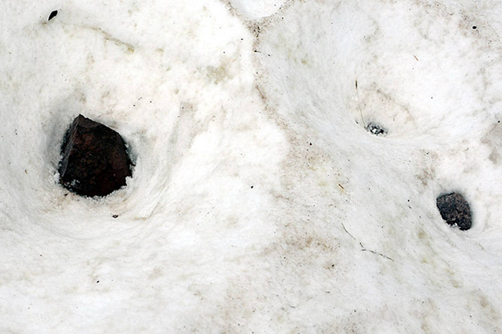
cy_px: 167
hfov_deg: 65.5
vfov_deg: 46.4
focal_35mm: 28
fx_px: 390
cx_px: 251
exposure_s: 1/1600
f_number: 5.6
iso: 250
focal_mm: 28
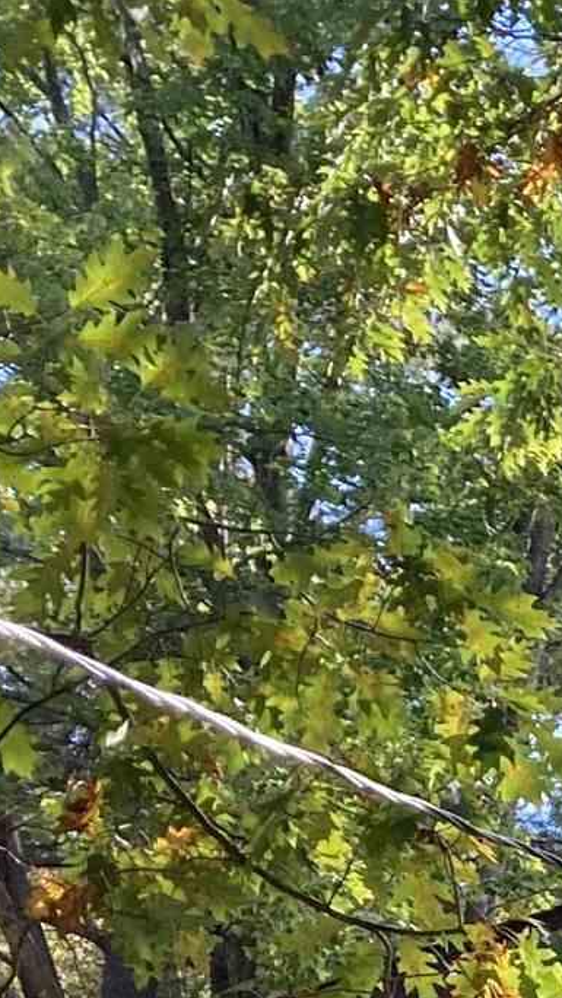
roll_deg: -1.3
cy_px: 1655
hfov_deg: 8.4
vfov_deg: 14.3
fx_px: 3628
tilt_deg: +7.2
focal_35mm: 137
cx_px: 1115
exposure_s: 1/254
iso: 20
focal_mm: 3.99
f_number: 1.8
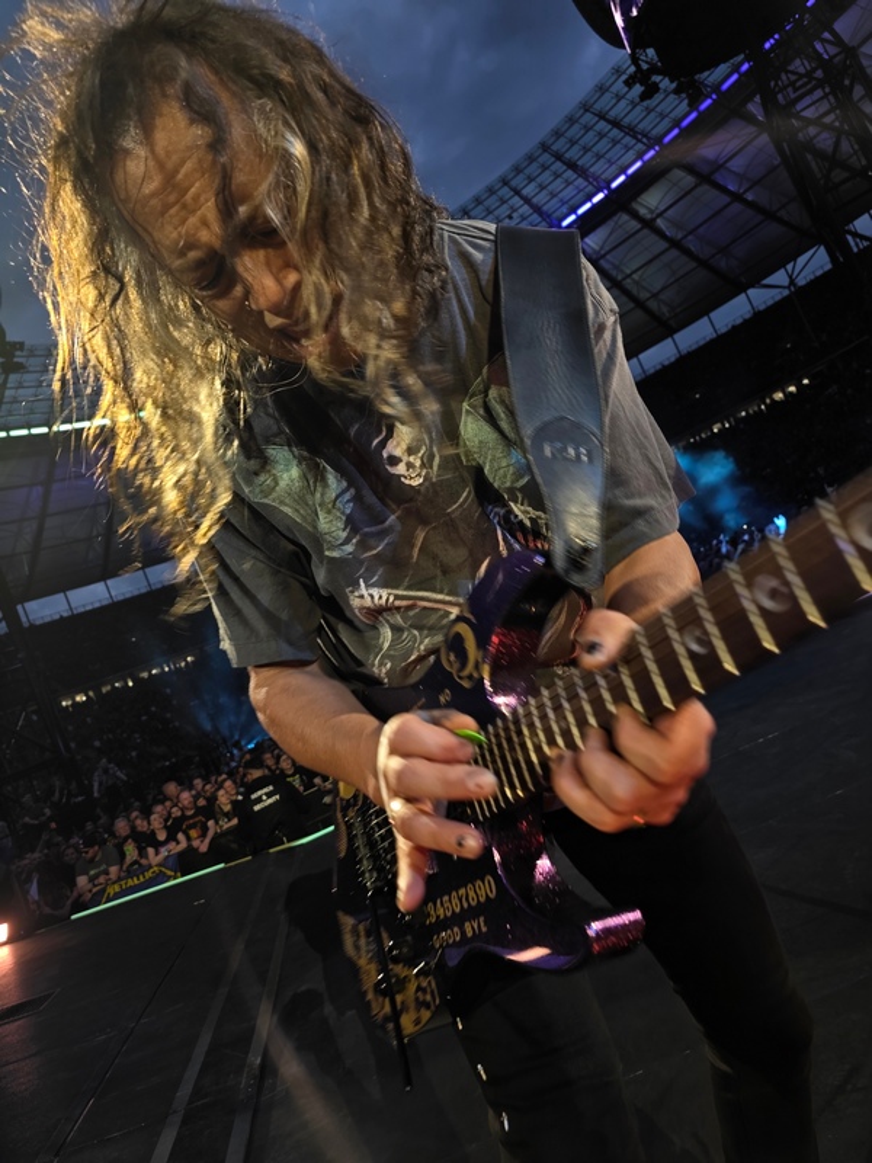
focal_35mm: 23
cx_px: 436
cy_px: 582
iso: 25
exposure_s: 1/53
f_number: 1.7
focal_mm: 6.3
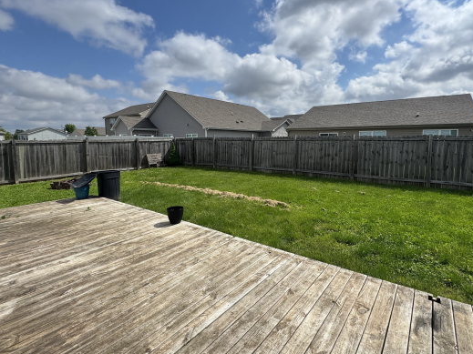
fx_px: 246
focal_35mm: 18
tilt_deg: -5.3
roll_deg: -0.2
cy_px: 161
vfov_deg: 71.4
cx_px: 260
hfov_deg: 87.5
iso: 50
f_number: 2.2
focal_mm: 2.22
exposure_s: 1/1748
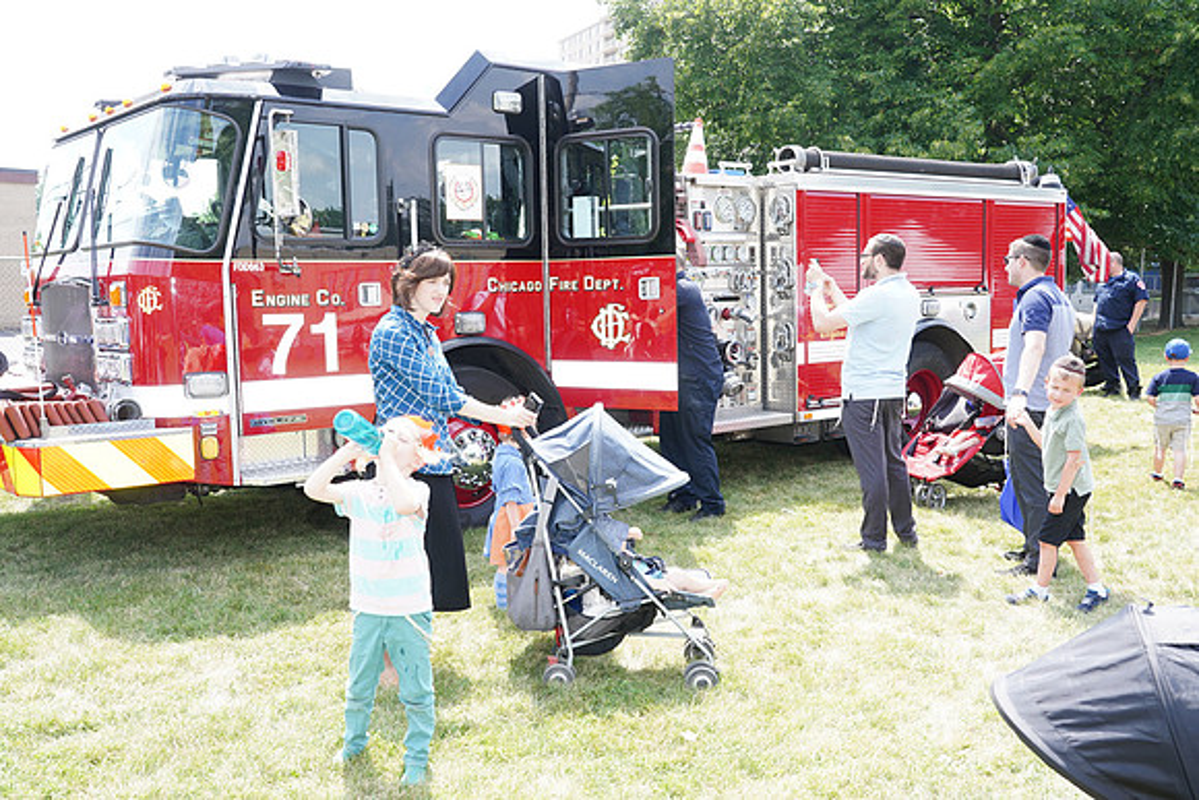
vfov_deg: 38.9
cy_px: 400
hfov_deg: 55.8
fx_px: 1133
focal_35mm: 34
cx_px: 600
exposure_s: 1/125
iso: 250
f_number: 7.1
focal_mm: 34
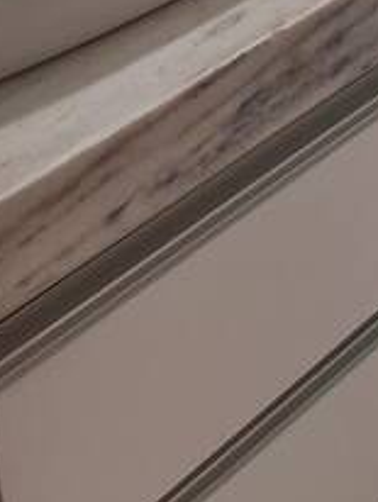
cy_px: -665
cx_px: 697
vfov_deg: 15.8
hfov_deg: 17.3
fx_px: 988
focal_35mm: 68
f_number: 2.2
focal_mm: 1.74
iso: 50
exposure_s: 1/50
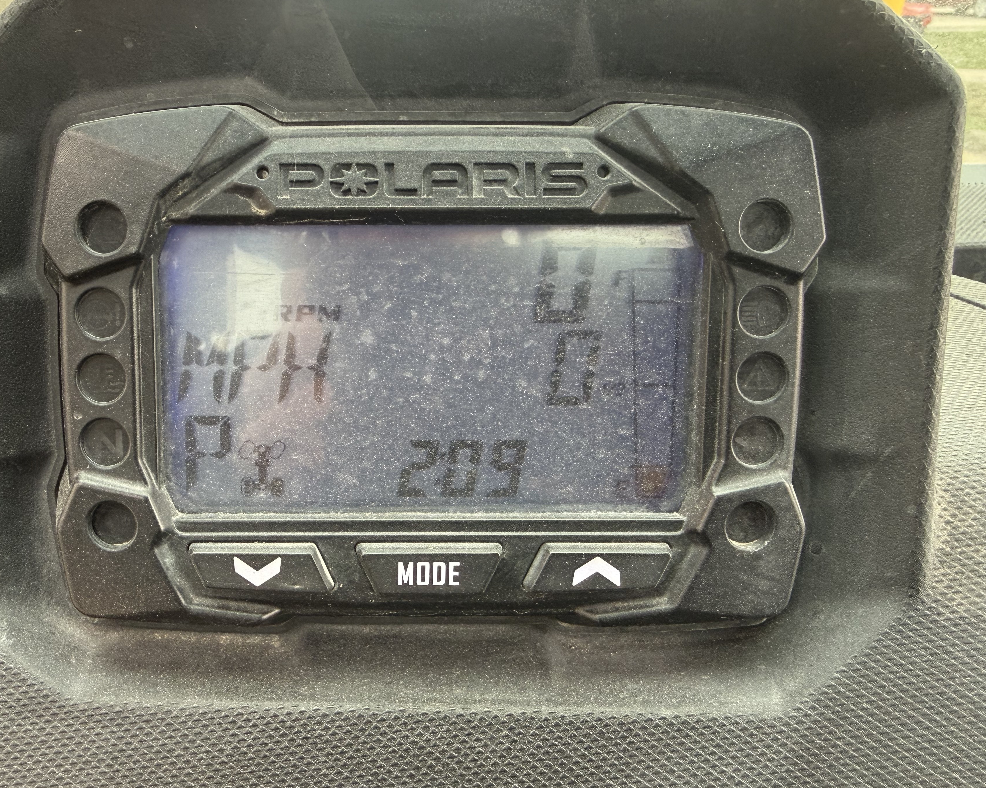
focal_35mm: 29
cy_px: 388
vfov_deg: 50.0
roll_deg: +0.4
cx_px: 422
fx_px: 846
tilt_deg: -25.2
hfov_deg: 60.2
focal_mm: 2.22
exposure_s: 1/99
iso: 200
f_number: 2.2
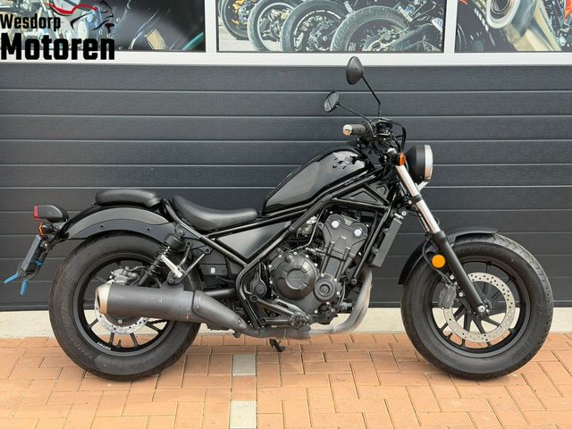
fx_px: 793
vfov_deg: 30.3
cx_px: 286
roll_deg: -0.7
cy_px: 214
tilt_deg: -14.2
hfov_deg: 39.7
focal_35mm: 48
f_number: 1.78
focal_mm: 6.76
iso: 64
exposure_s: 1/1116
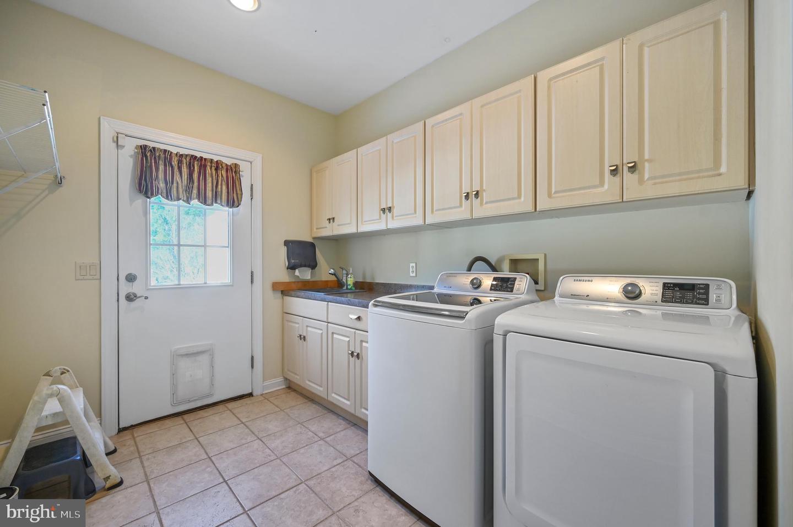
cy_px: 264
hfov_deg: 104.3
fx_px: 308
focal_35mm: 14
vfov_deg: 81.1
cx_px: 396
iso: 200
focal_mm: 14
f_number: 5
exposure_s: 1/20
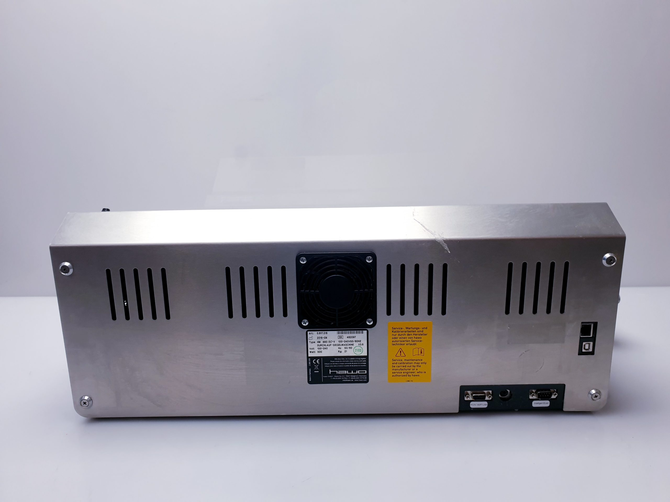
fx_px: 503
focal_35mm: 26
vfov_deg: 53.1
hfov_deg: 67.3
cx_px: 335
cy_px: 251
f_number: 2.4
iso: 80
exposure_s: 1/100
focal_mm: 4.3
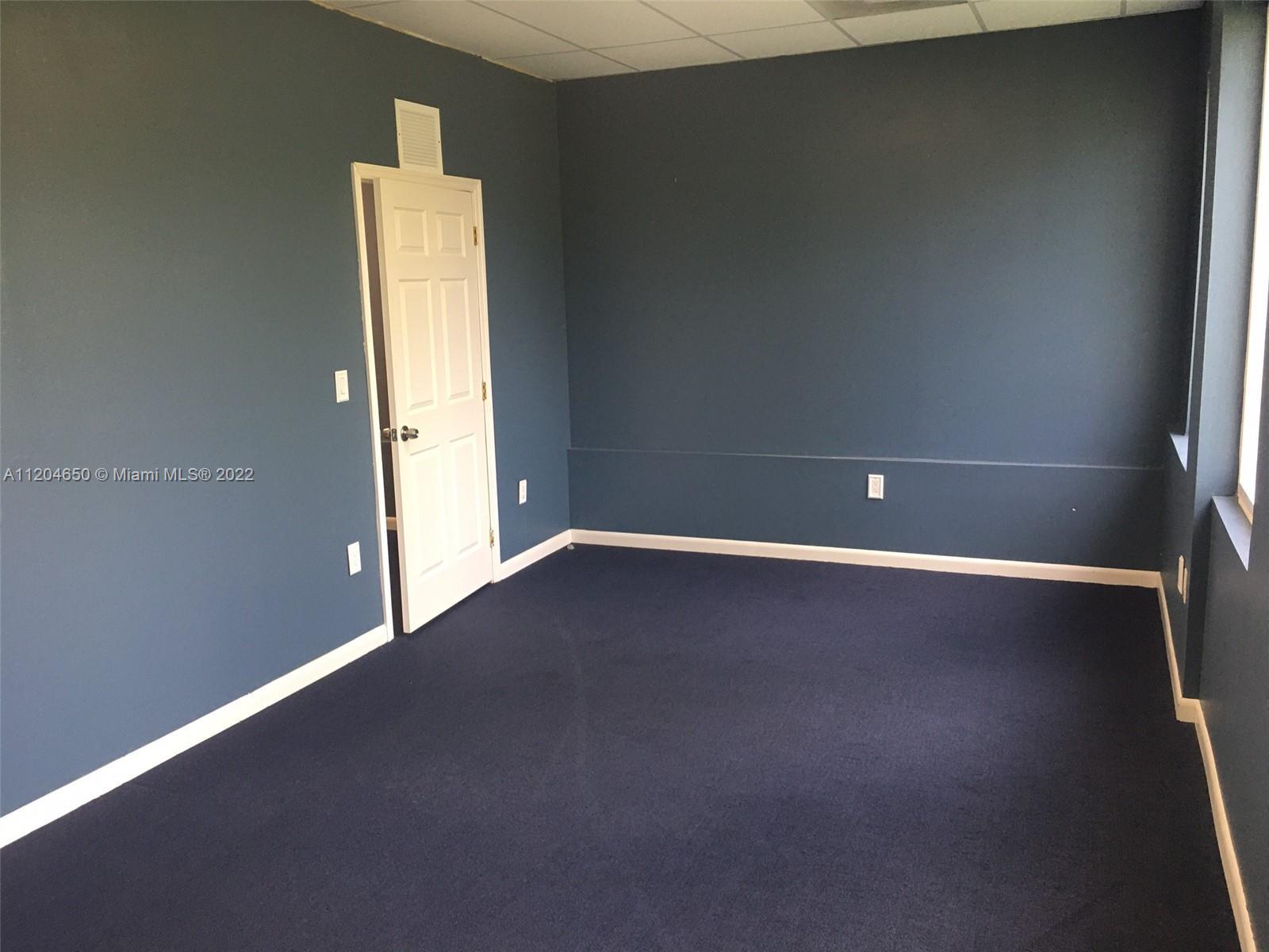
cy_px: 476
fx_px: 1063
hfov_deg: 61.7
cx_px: 634
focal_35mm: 29
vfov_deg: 48.2
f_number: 2.2
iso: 40
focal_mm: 4.15
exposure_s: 1/30
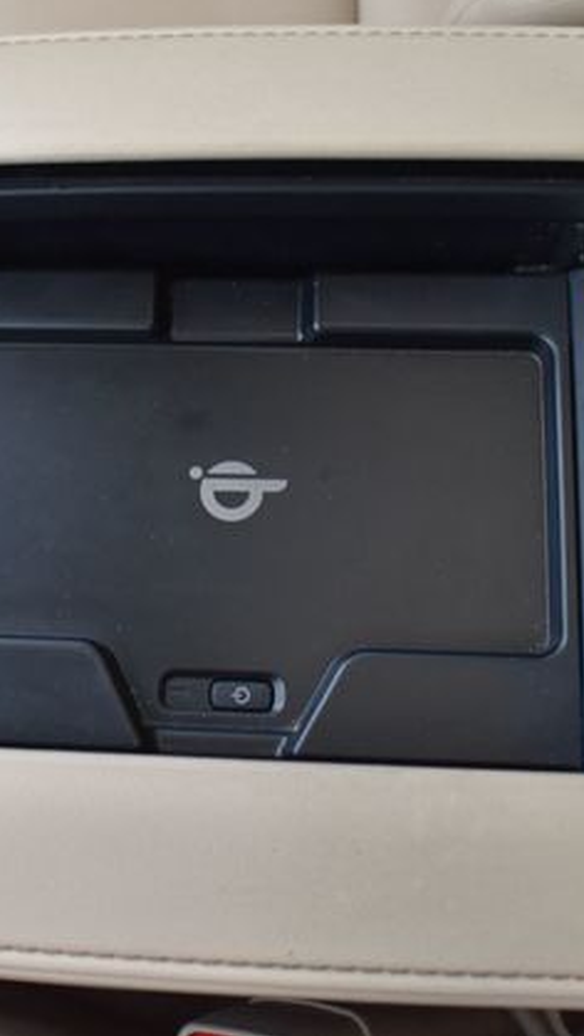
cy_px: 512
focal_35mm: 48
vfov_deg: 42.9
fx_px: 1320
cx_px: 134
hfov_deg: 24.6
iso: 900
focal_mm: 20
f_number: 6.3
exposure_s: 1/15
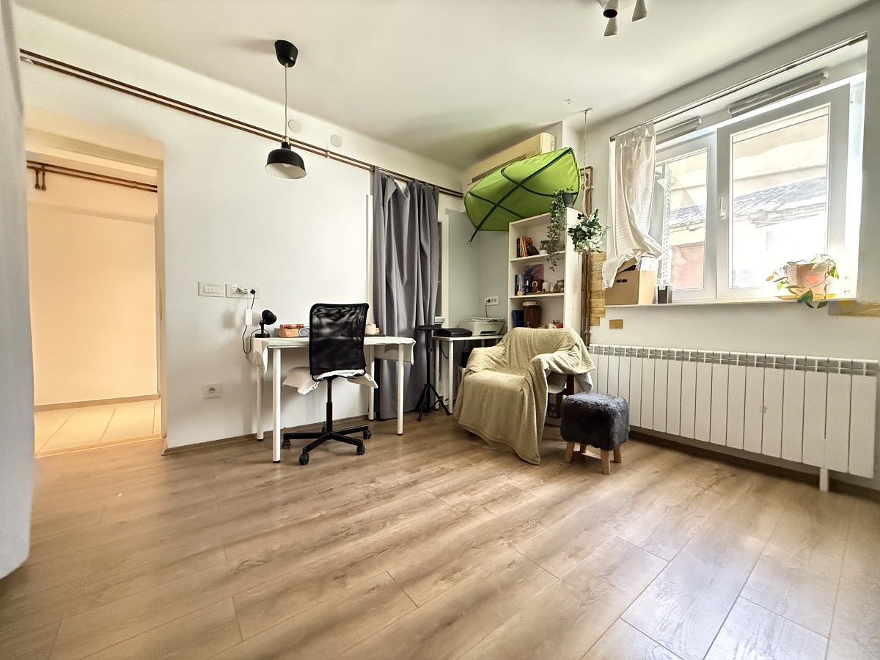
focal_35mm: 14
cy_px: 330
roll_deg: -0.5
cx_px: 440
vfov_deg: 85.7
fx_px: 356
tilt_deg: -1.2
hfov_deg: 102.1
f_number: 2.2
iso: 1600
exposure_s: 1/40
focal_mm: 2.22
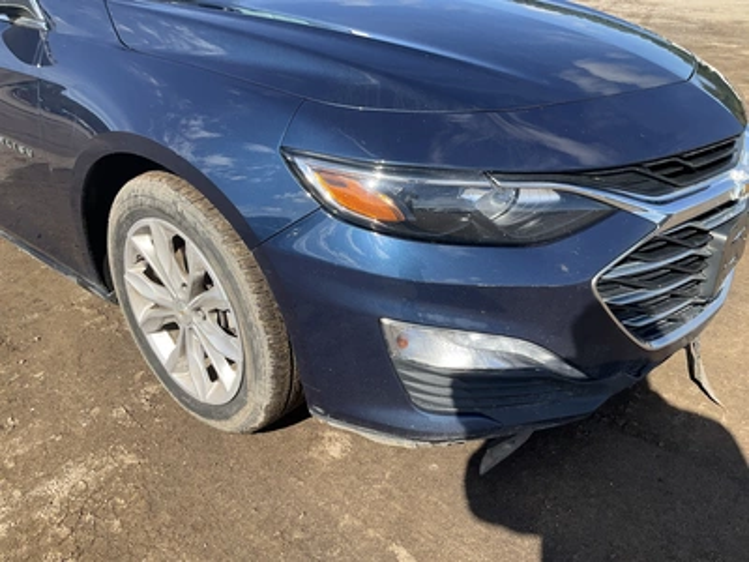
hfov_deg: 61.7
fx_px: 627
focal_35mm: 29
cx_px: 374
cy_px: 281
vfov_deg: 48.2
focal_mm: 3
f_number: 1.8
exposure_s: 1/829
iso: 25
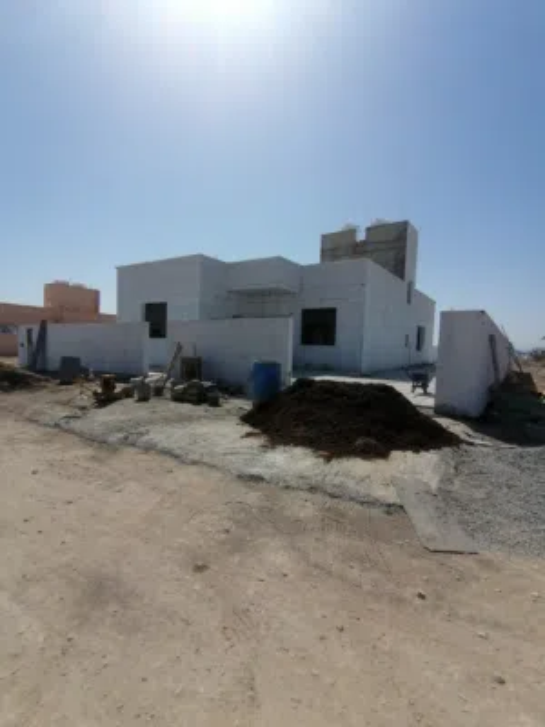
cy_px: 364
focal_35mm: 17
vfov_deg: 91.0
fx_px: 357
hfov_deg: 74.7
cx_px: 272
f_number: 2.4
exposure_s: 1/2667
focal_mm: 1.78
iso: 50
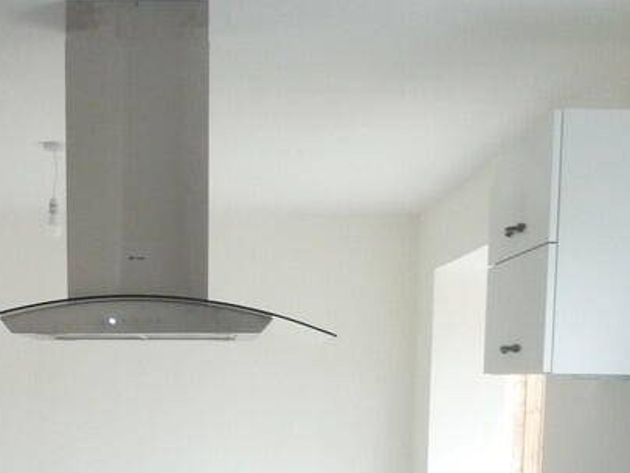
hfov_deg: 30.4
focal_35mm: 63
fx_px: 1147
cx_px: 188
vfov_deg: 21.8
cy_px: 546
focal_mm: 4.1
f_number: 3.3
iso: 320
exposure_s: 1/30
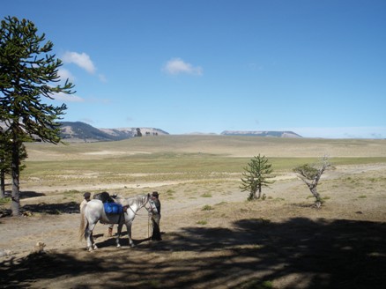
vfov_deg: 39.6
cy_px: 144
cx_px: 193
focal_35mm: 36
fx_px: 401
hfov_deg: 51.4
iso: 64
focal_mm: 6.3
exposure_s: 1/250
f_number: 5.4
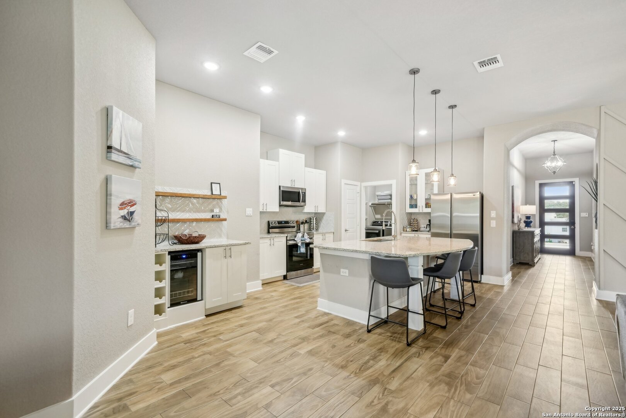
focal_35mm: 16
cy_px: 209
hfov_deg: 96.7
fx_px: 278
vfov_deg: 73.7
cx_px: 313
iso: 800
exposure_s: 1/15
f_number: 8
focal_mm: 16
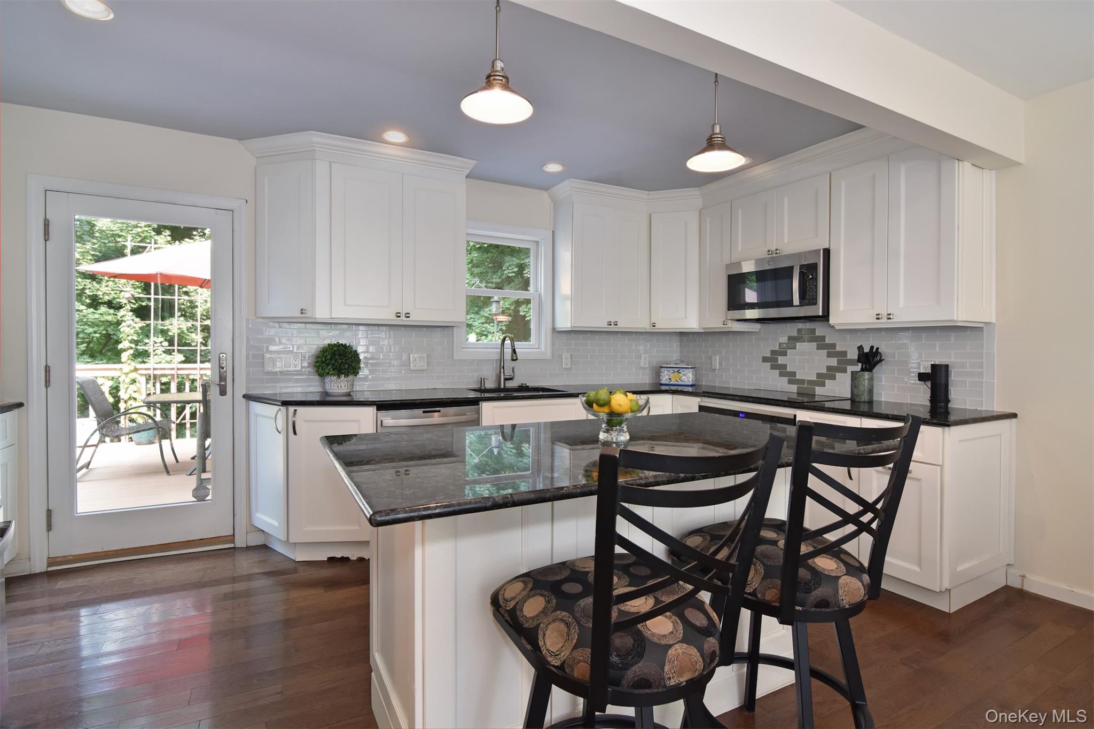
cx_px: 547
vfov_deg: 72.0
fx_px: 501
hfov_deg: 95.0
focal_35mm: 16
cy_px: 364
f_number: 8
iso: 640
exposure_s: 1/60
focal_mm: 11
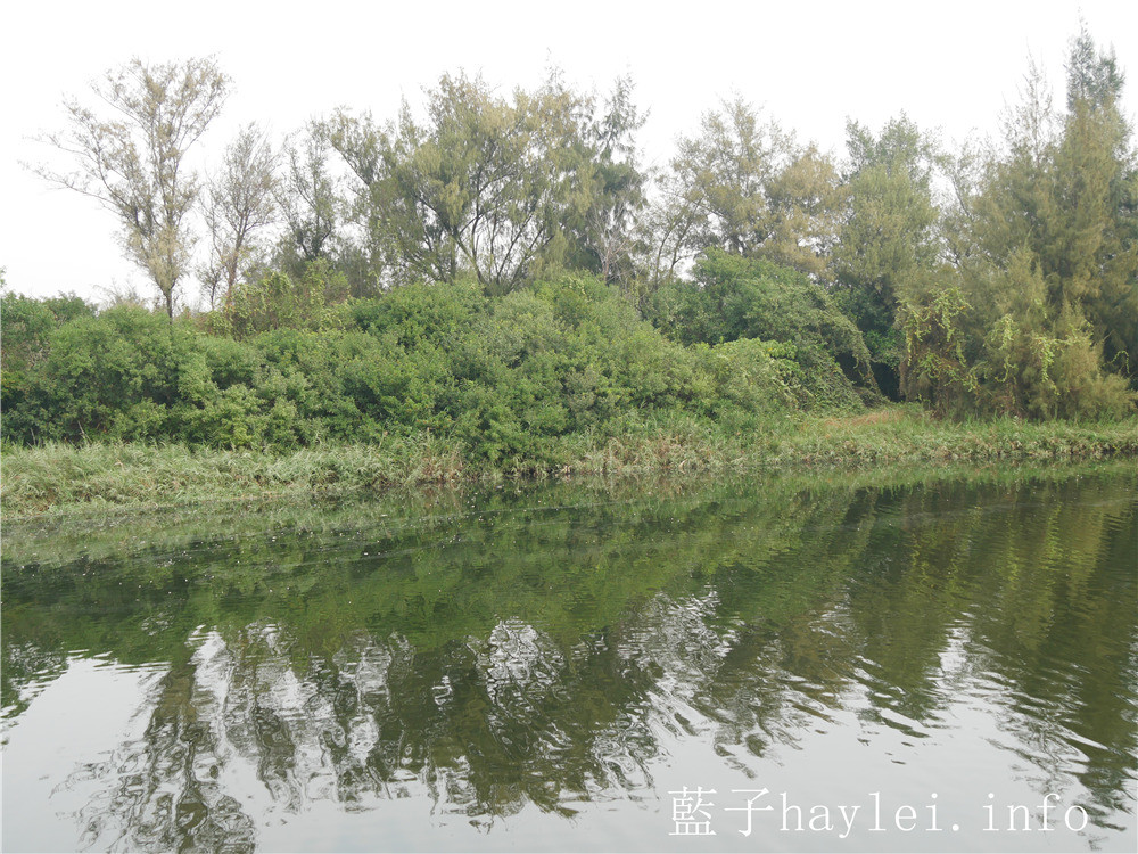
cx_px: 569
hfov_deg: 39.7
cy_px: 427
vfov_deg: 30.3
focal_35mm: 48
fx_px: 1578
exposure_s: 1/200
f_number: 5.6
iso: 200
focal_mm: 24
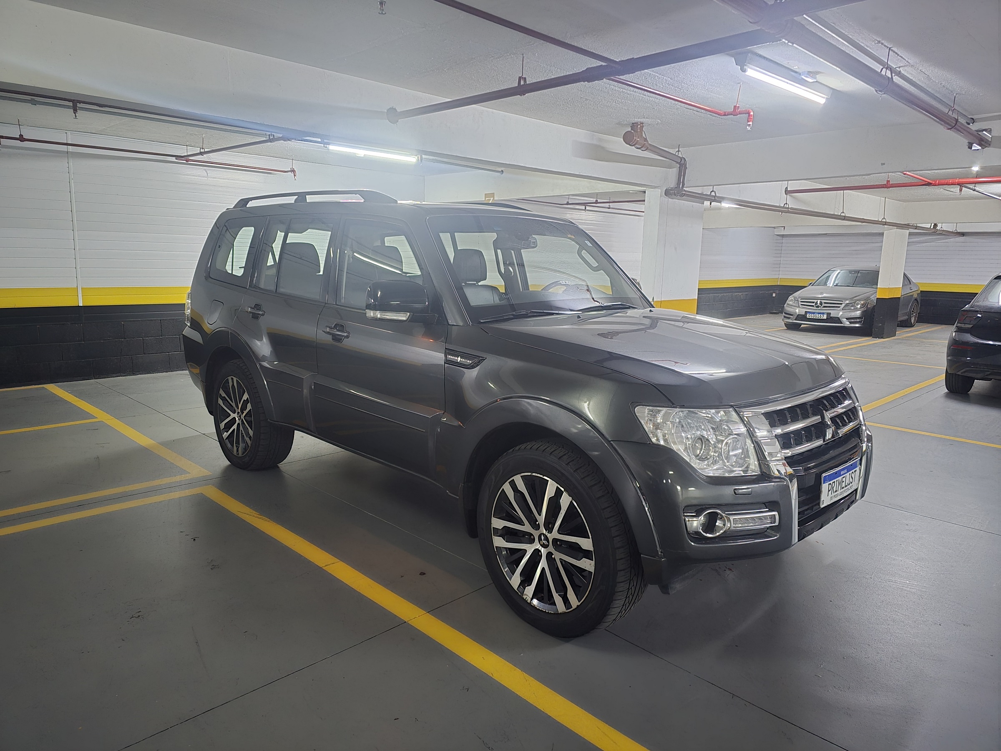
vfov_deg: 58.9
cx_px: 500
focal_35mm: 23
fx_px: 665
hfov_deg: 73.9
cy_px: 376
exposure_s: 1/30
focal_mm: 6.3
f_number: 1.7
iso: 2500
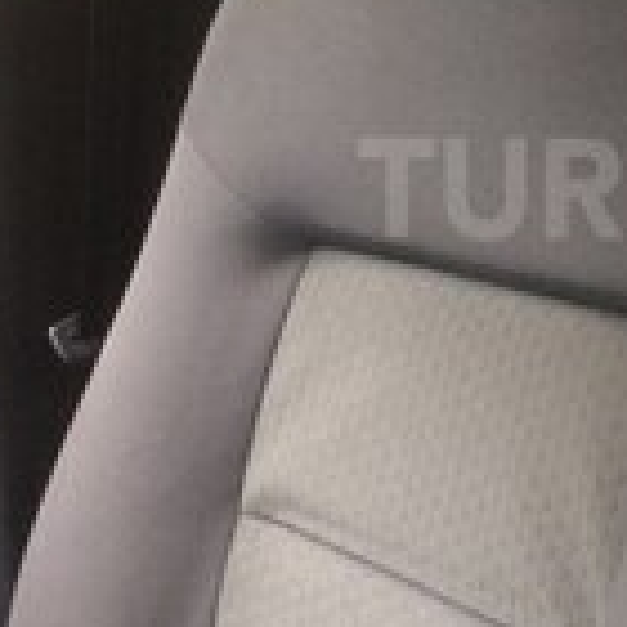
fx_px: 1865
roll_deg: +6.1
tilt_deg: -17.4
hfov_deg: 18.3
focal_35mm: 91
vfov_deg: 19.0
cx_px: 703
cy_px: 188
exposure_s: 1/33
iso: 64
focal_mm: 4.15
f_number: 2.2
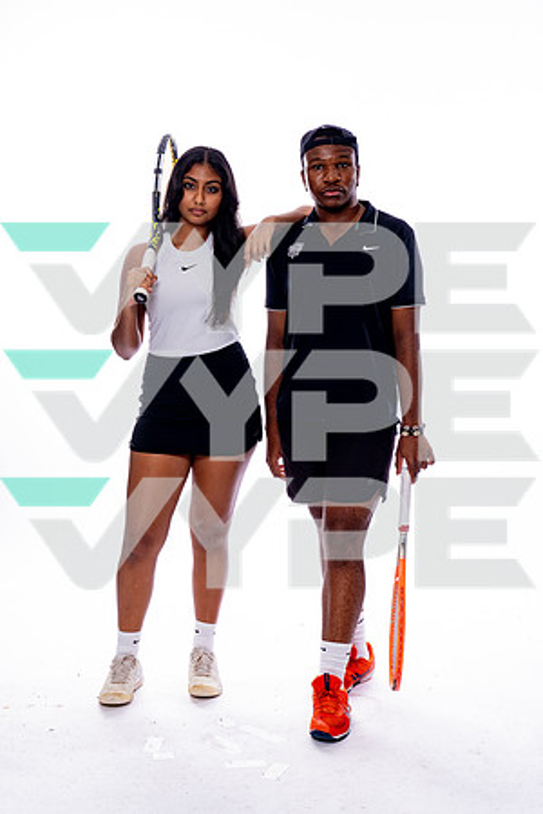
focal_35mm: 58
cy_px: 407
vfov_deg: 34.5
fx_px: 1312
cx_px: 272
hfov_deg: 23.4
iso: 400
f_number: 8
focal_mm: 58
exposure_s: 1/250
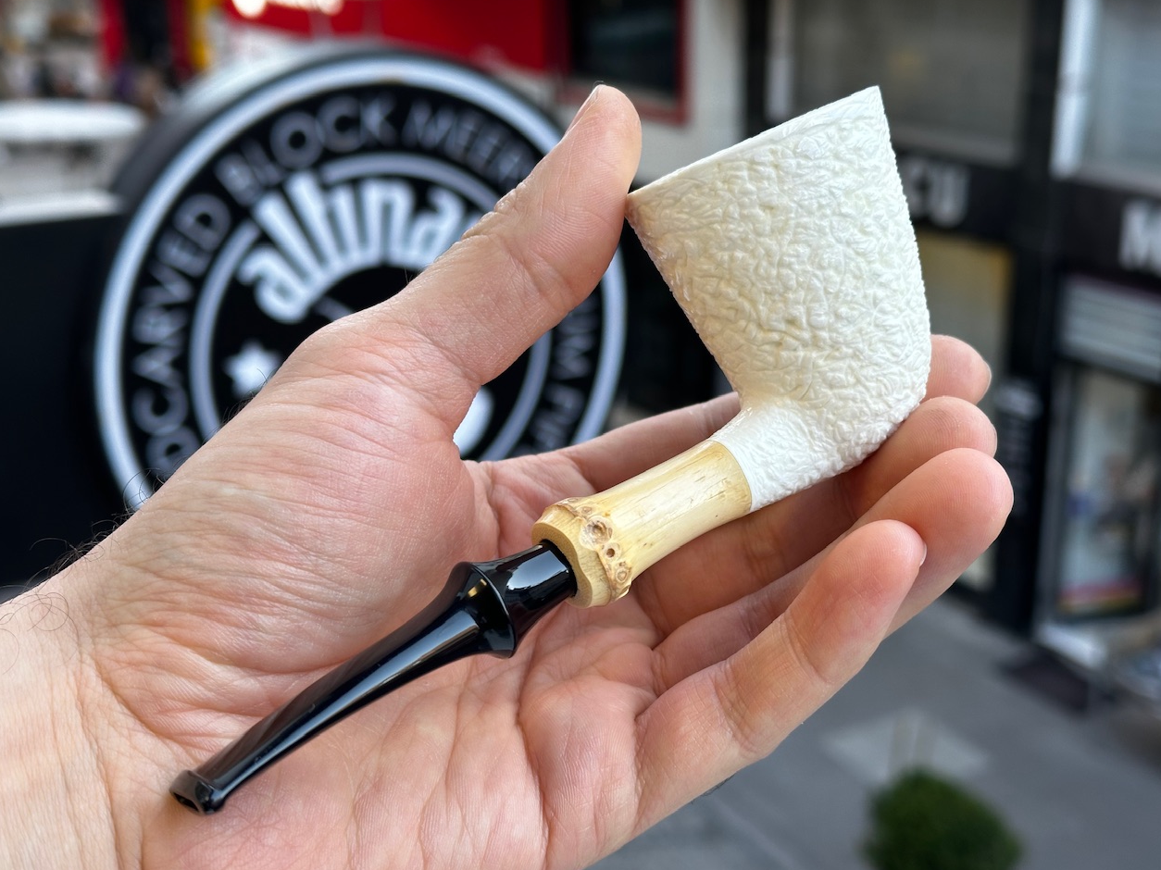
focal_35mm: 49
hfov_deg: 38.9
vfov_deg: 29.7
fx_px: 1643
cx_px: 572
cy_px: 430
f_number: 1.78
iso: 50
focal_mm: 6.86
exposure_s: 1/121
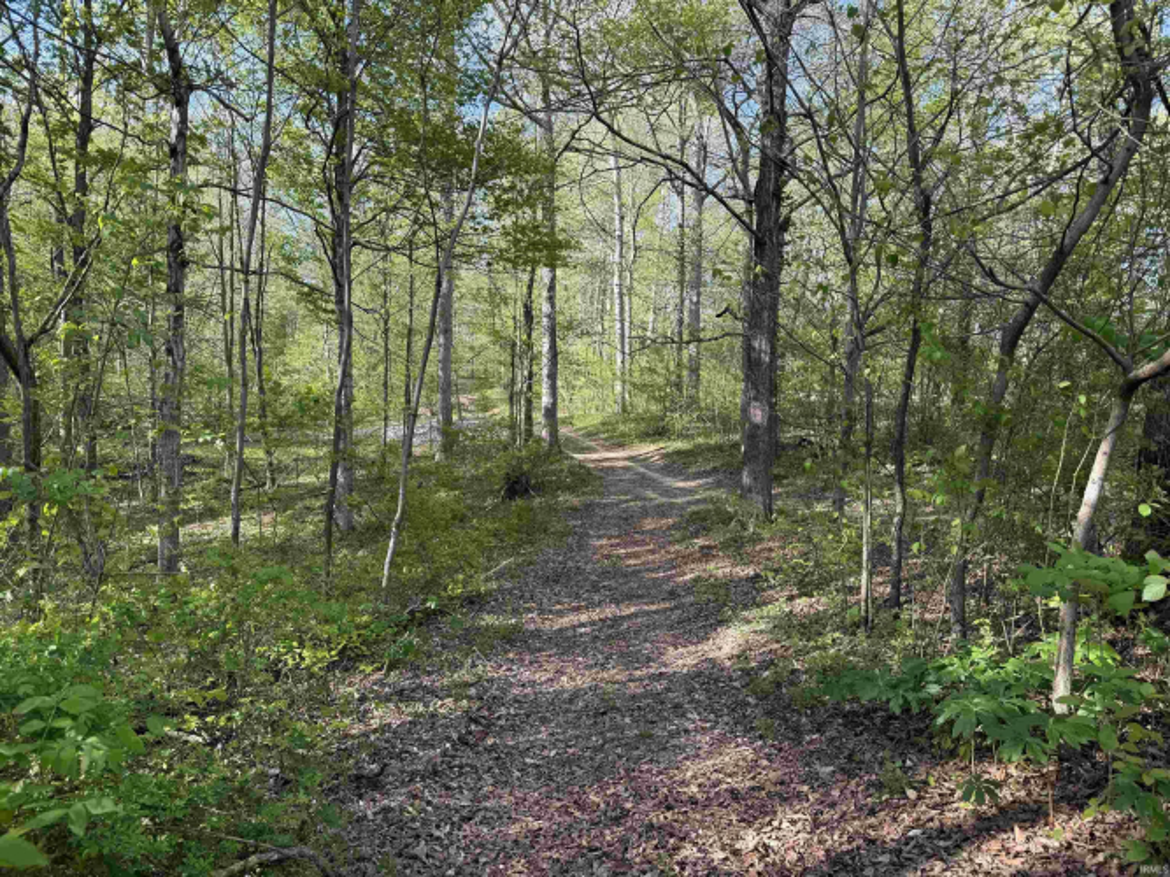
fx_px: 811
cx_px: 585
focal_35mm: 24
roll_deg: -1.5
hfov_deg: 71.6
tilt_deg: -0.9
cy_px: 438
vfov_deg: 56.8
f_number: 1.78
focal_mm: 6.76
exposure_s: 1/507
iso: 80
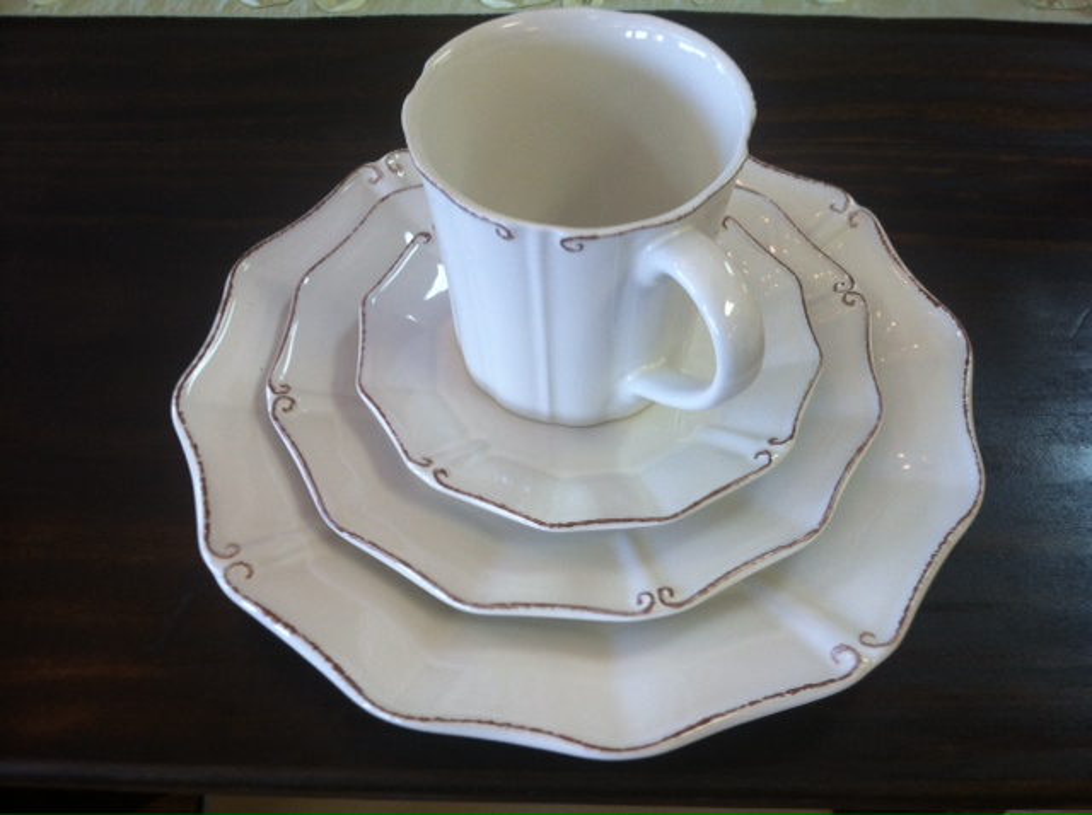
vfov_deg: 40.6
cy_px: 408
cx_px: 546
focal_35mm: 35
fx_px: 1102
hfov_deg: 52.7
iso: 80
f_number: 2.8
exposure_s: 1/24
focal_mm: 3.85
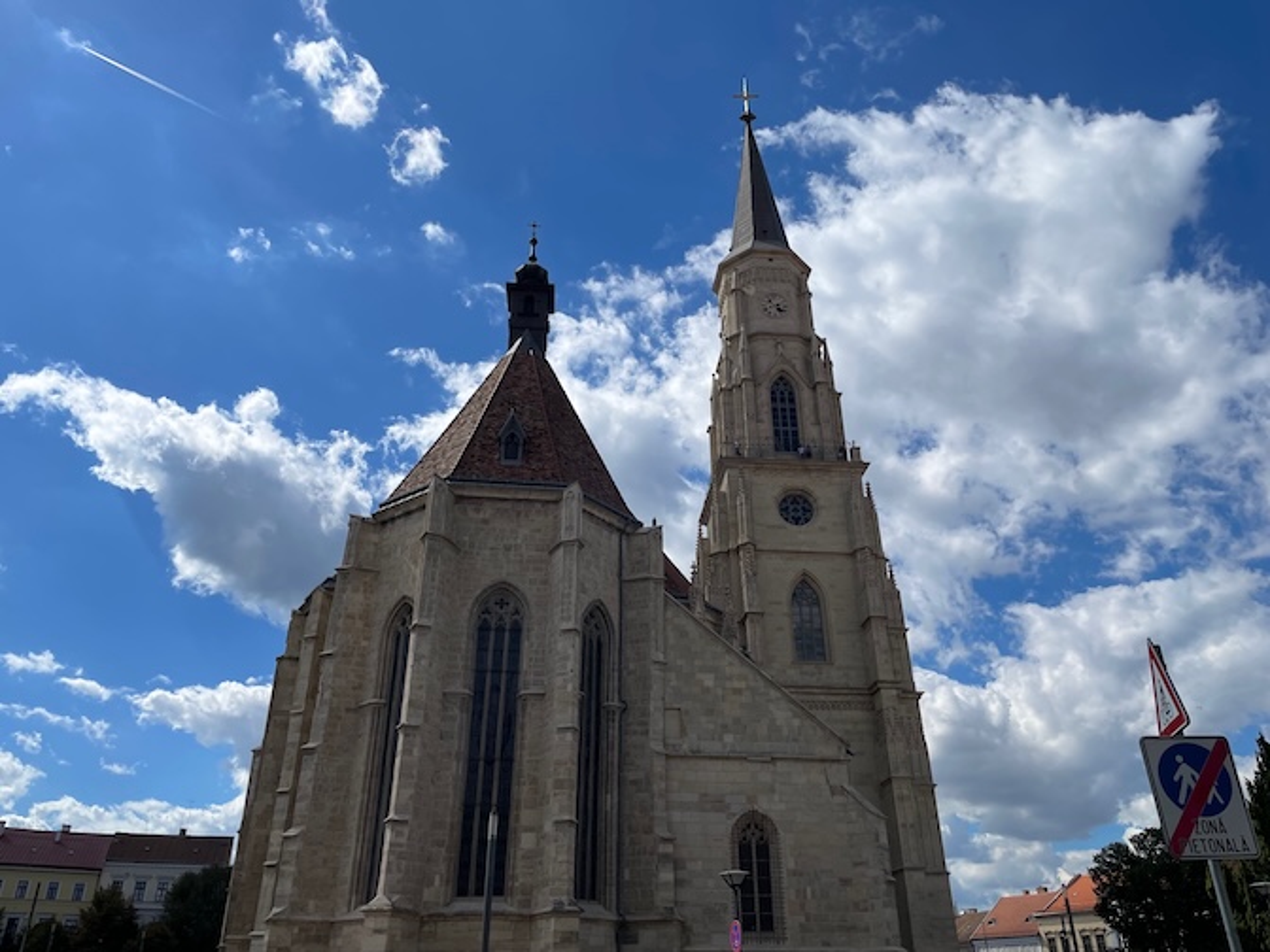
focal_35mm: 26
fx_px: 954
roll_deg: +0.5
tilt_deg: +28.2
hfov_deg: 67.3
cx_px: 635
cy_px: 476
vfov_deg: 53.1
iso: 32
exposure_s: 1/6897
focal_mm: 4.2
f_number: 1.6
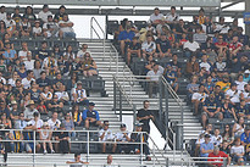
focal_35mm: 509
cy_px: 193
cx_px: -70
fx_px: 3537
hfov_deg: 4.0
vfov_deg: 2.7
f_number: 8
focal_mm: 180
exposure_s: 1/250
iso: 200
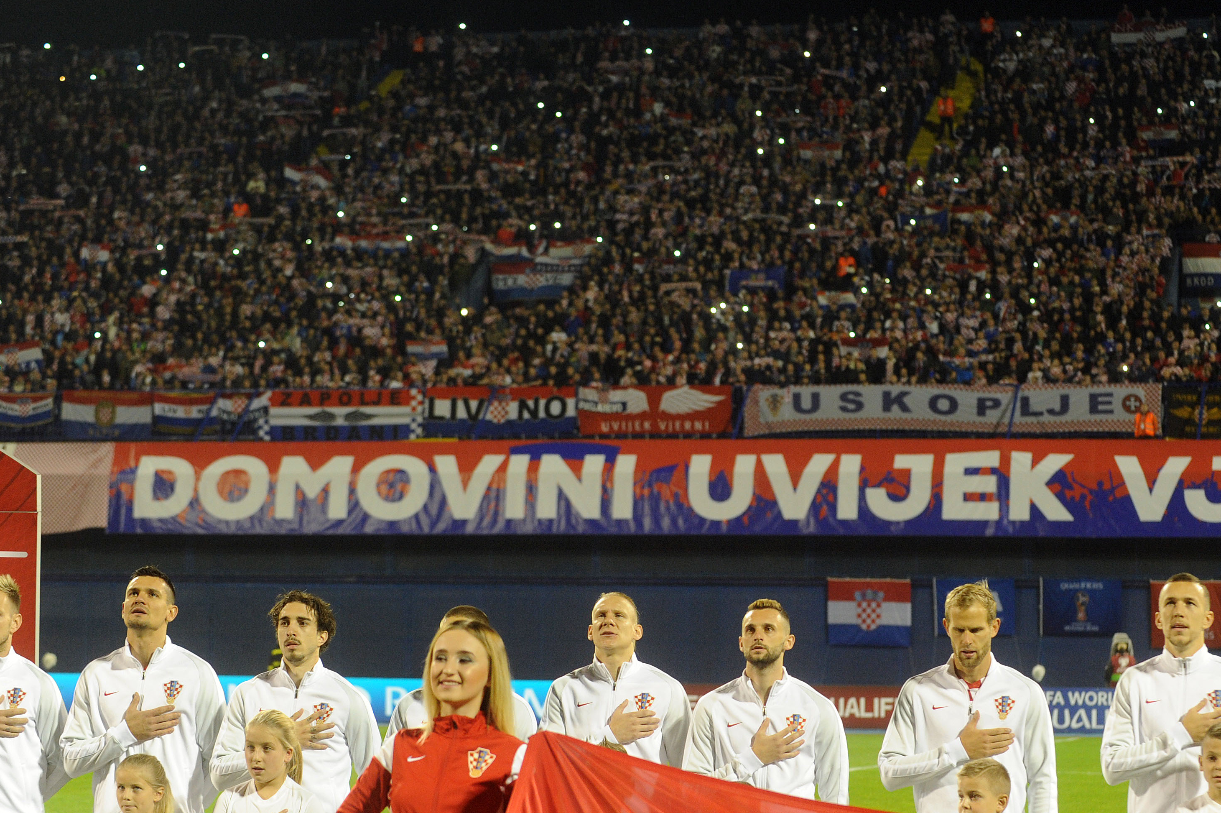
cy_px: 511
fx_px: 3457
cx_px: 701
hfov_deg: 20.0
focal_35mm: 102
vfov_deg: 13.4
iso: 1600
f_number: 3.2
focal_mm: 70
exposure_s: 1/250
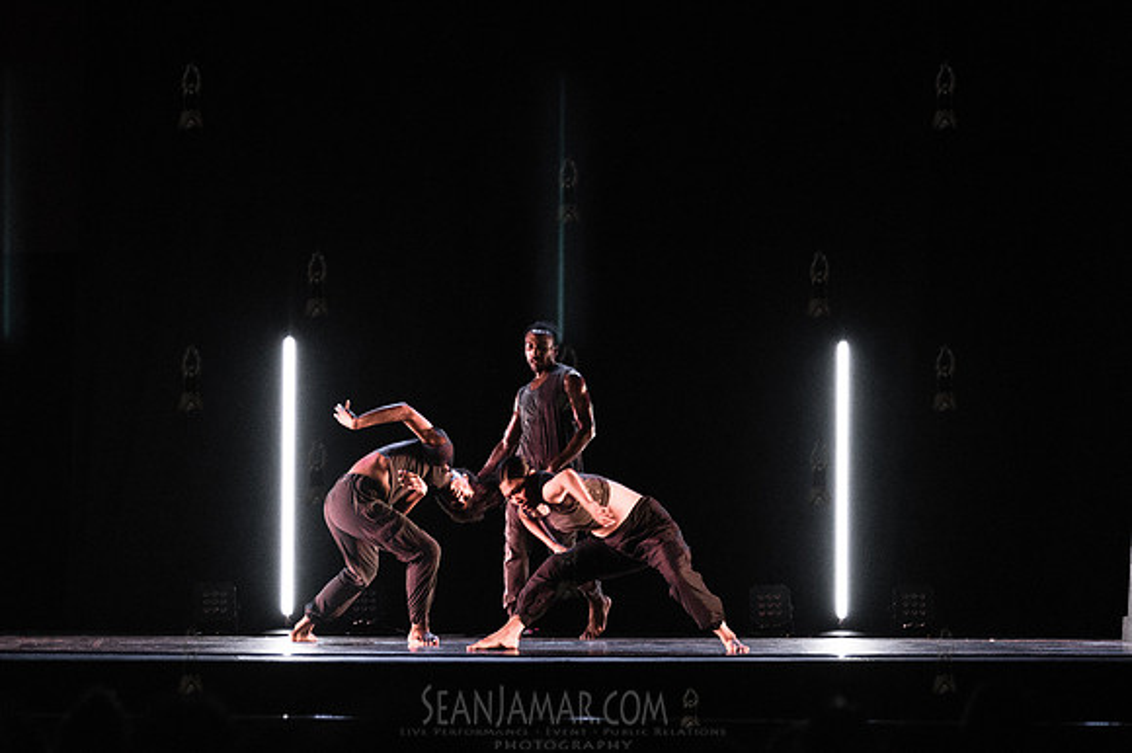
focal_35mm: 212
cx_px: 457
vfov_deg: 6.5
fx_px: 6660
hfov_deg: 9.7
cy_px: 357
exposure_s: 1/500
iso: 4000
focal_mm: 135
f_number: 2.8
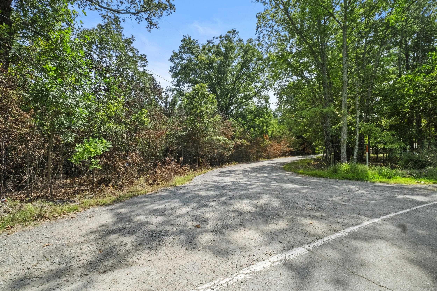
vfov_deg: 77.3
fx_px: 182
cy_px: 146
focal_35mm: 15
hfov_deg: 100.4
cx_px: 218
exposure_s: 1/160
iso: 800
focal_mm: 10
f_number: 14
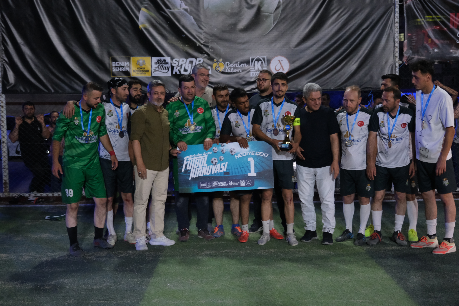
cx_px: 230
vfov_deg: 26.5
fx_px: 650
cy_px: 153
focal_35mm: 51
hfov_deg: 38.9
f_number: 2.8
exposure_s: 1/200
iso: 5000
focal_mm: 34.2
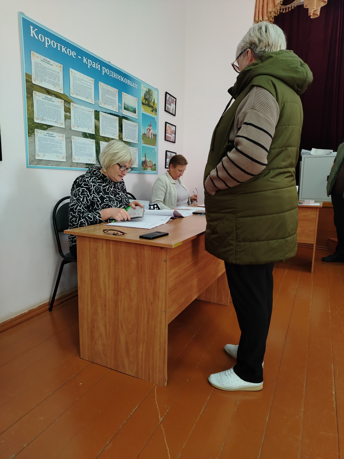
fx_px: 318
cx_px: 172
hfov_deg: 56.8
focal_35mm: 24
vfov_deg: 71.6
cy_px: 230
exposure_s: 1/50
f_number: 1.75
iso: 628
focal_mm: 5.25
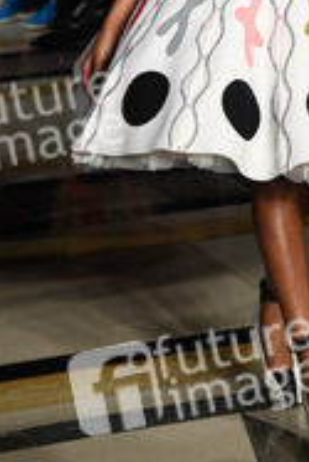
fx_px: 2699
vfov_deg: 9.7
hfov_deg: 6.5
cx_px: 268
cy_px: 7
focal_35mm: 210
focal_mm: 98
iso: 1000
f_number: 5.6
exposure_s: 1/640
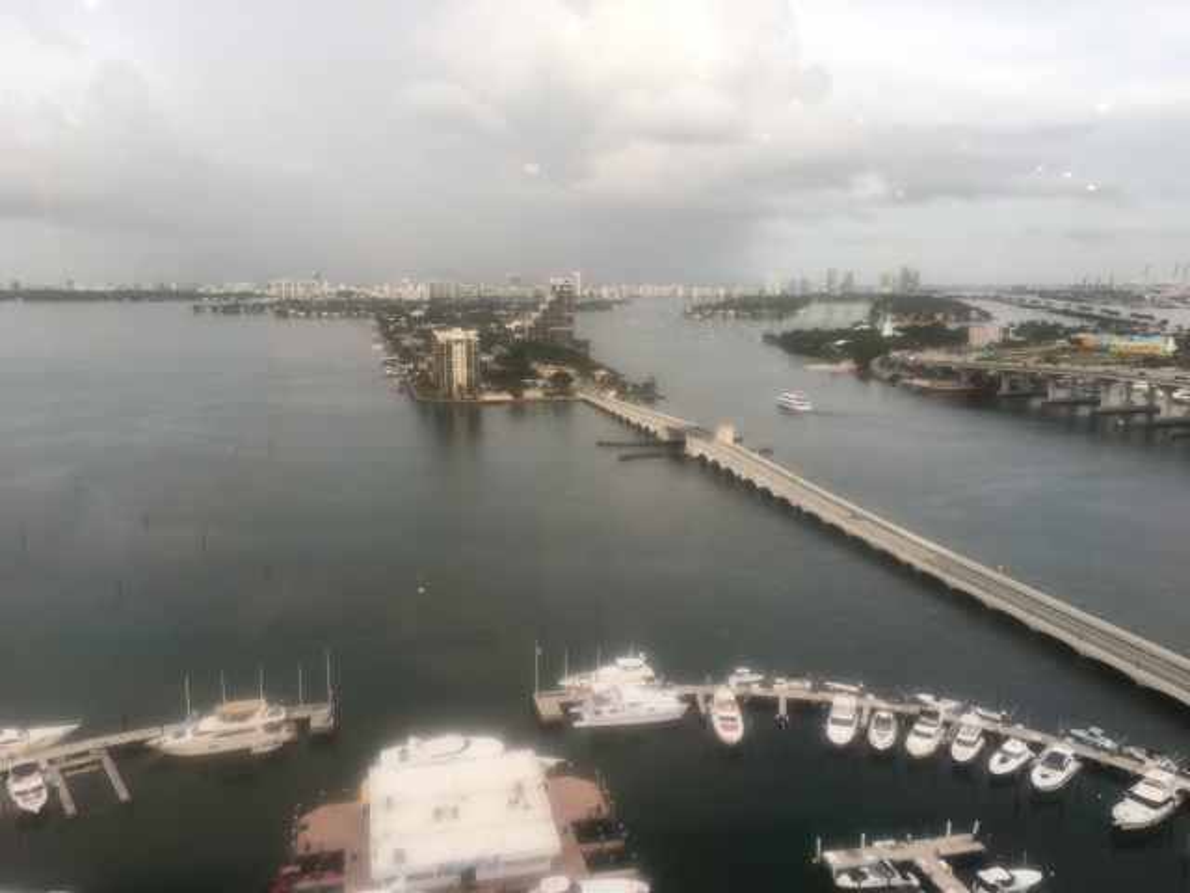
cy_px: 446
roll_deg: +0.6
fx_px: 997
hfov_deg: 61.7
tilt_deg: -9.0
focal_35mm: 29
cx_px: 595
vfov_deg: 48.2
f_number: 2.2
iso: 32
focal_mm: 4.15
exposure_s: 1/120
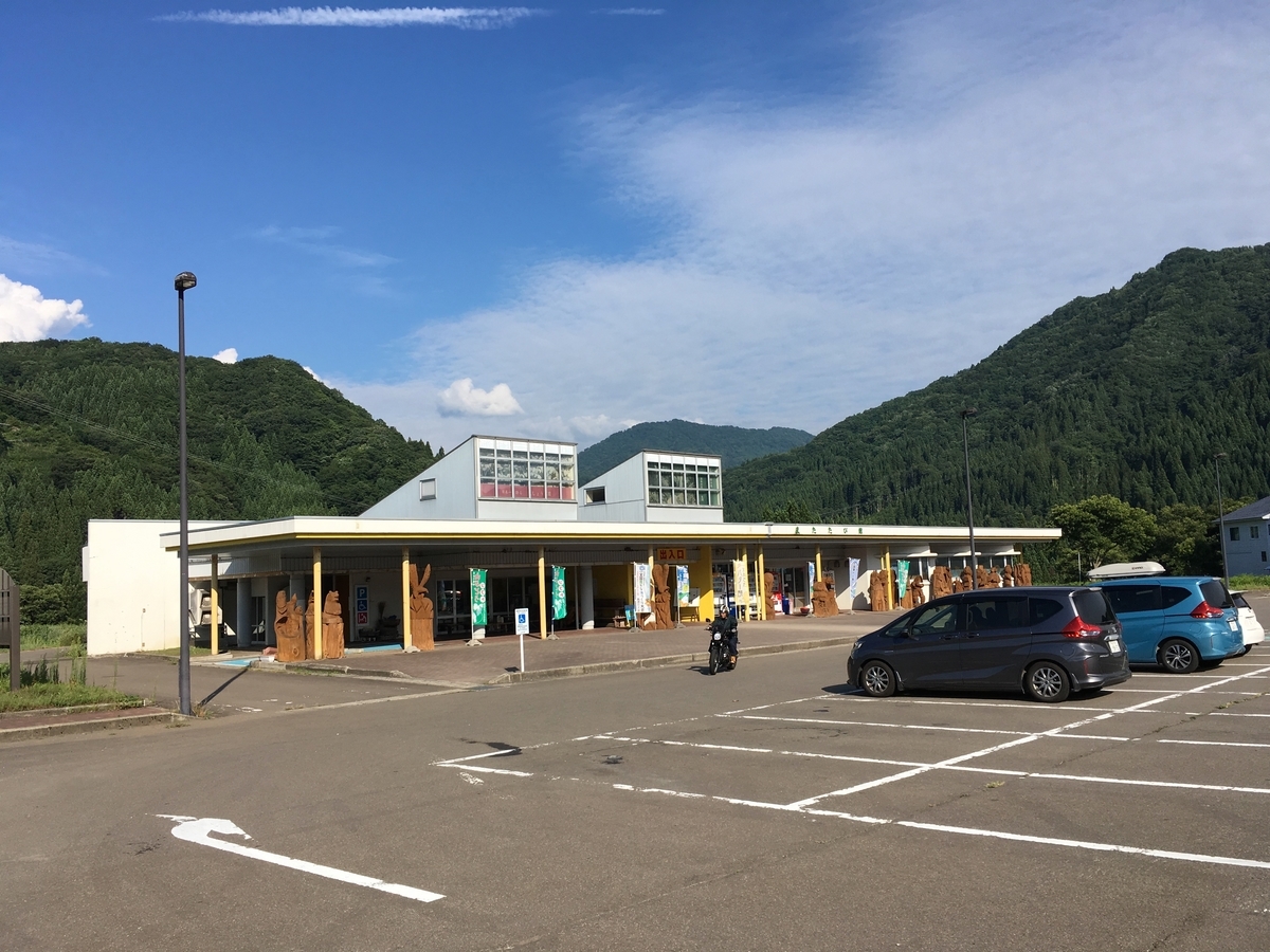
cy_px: 476
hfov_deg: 61.7
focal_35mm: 29
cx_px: 635
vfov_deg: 48.2
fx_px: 1064
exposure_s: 1/1748
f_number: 2.2
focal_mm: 4.15
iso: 25
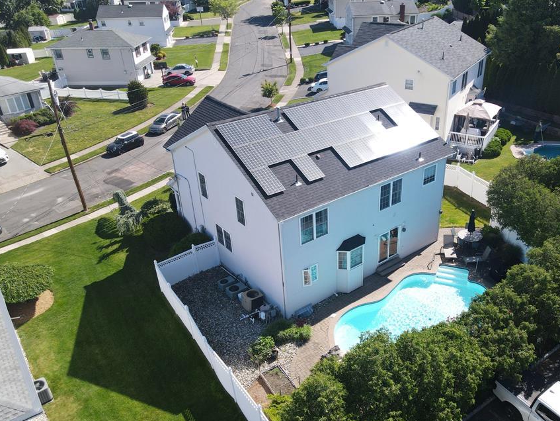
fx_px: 469
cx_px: 335
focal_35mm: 29
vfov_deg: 48.2
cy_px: 222
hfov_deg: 61.1
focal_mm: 4.5
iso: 110
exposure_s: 1/350
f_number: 2.8
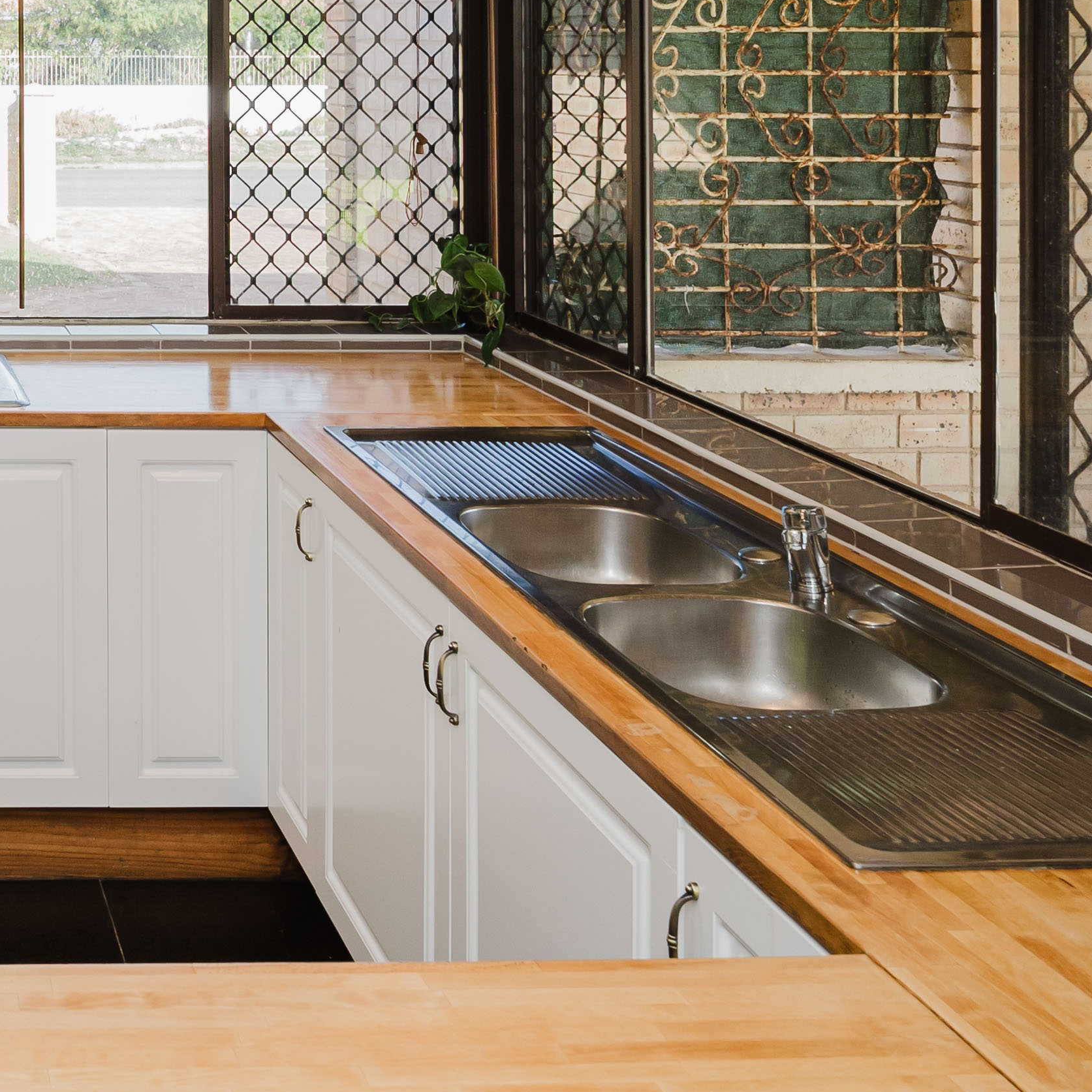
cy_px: 14
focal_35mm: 43
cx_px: -179
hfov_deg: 33.0
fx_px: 1535
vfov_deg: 35.6
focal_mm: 14
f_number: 4
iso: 320
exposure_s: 1/60
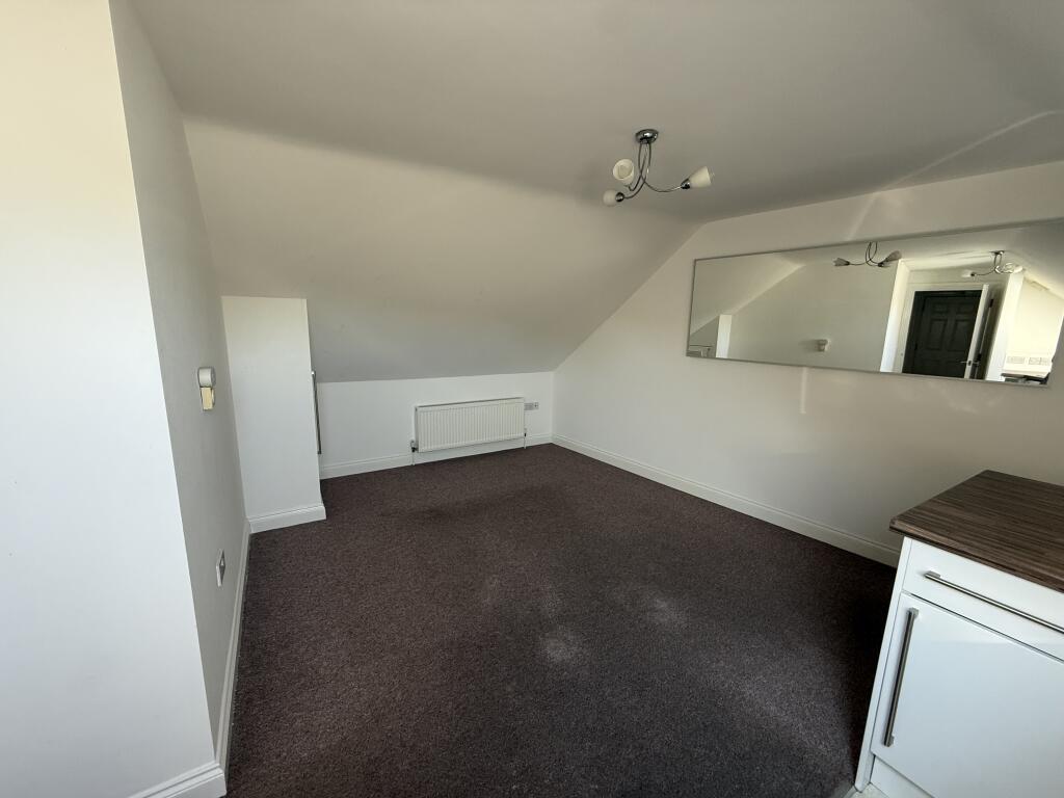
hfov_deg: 102.1
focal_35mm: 14
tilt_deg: -9.9
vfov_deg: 85.7
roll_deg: -1.5
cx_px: 532
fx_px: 430
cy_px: 399
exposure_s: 1/99
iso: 250
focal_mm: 2.22
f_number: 2.2
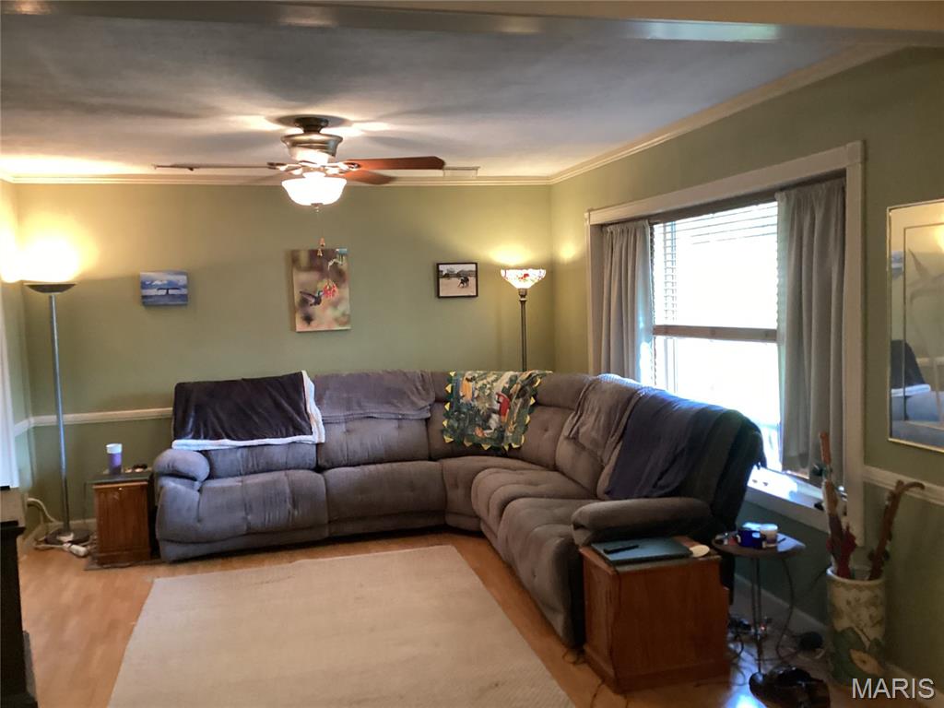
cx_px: 472
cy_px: 354
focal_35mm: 31
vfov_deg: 45.4
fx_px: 845
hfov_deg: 58.4
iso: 250
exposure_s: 1/33
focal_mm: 3.3
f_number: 2.4
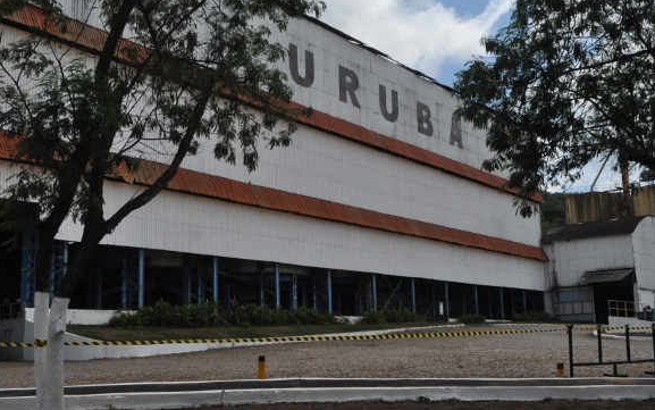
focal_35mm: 45
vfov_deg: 28.9
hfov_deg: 44.8
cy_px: 196
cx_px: 327
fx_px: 795
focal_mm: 29
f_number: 18
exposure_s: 1/1250
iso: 1600
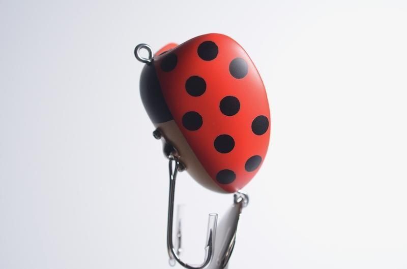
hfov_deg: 33.5
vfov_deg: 22.5
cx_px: 204
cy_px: 134
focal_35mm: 60
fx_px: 677
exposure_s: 1/160
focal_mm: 40
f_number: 6.3
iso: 800
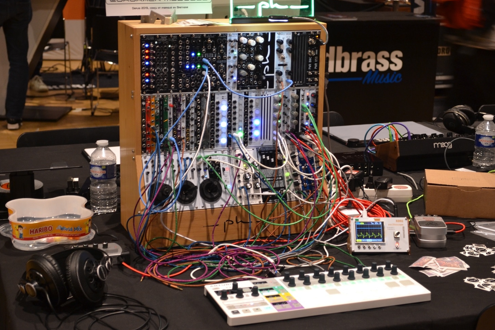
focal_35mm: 68
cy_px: 166
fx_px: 935
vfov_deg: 20.0
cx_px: 252
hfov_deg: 29.7
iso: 720
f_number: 5.3
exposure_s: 1/15
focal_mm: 44
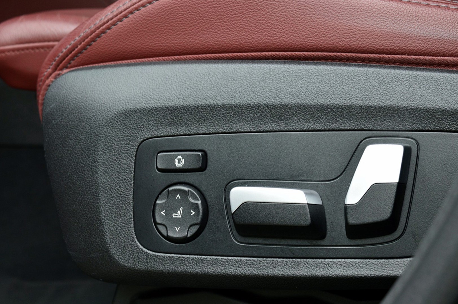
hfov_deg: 33.4
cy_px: 152
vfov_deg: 22.6
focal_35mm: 60
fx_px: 763
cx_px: 229
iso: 400
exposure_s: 1/60
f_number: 8
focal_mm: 40
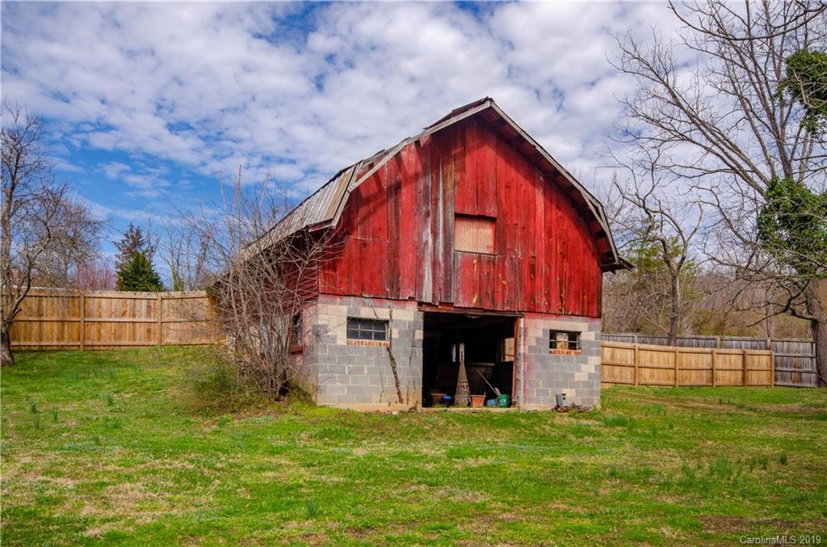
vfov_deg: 43.4
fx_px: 687
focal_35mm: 30
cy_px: 274
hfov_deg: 62.1
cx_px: 414
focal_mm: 20
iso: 100
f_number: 11
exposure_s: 1/100
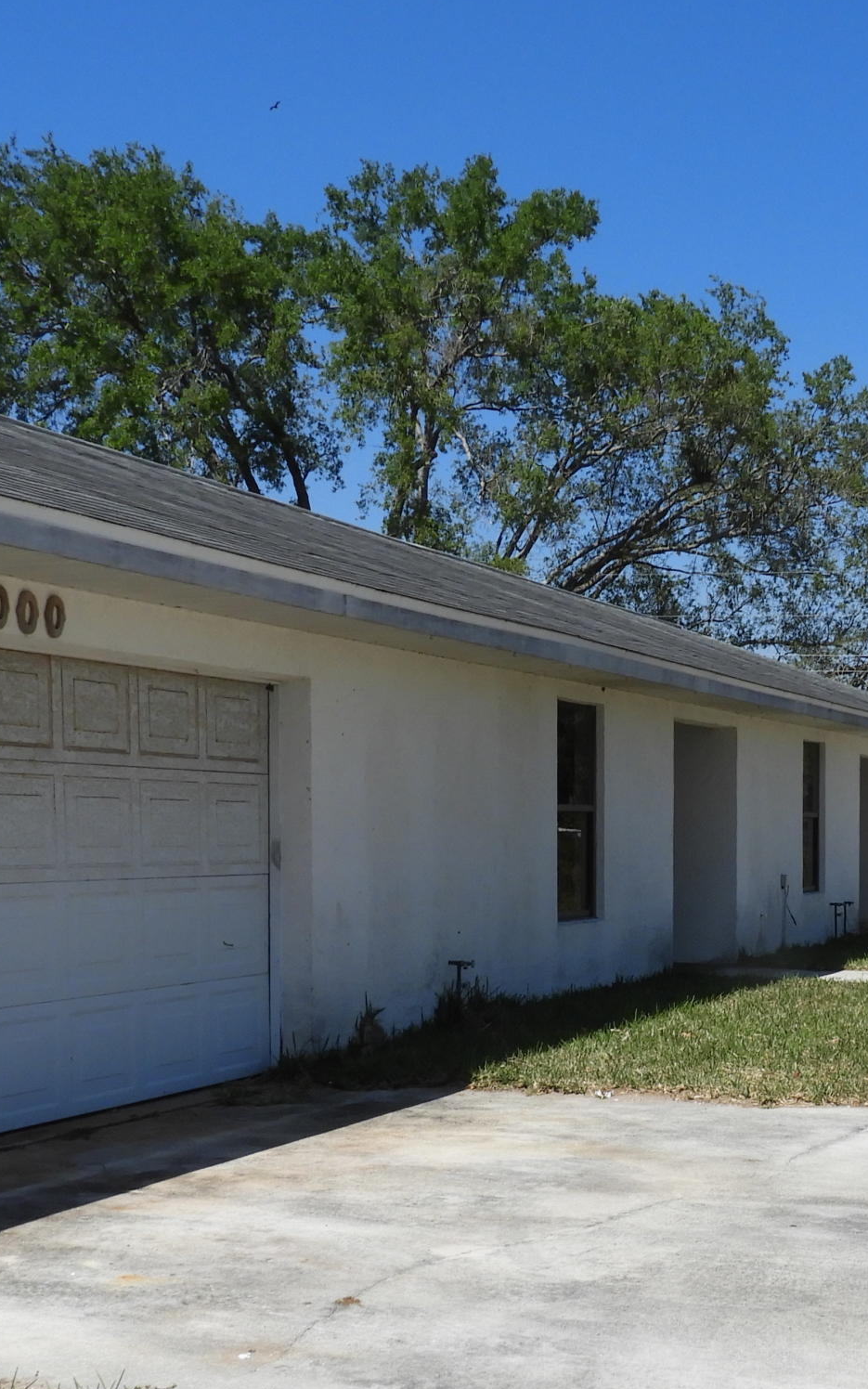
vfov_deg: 39.2
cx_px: 711
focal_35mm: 51
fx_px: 1930
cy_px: 892
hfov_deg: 24.9
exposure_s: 1/1600
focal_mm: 4.3
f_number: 3.3
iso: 100
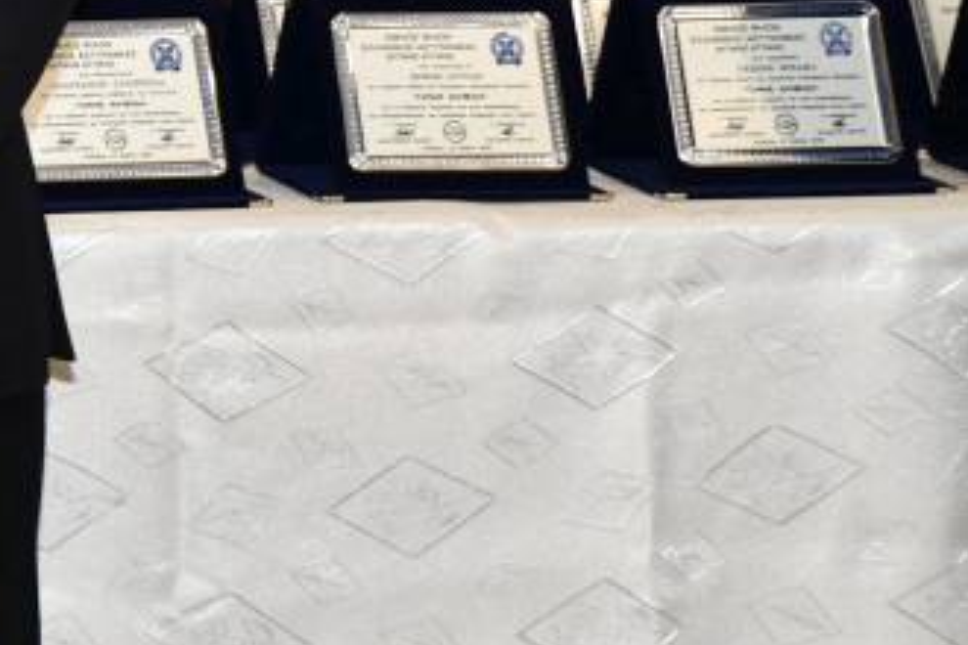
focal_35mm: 209
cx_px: -1229
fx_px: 5619
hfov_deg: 9.0
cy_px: -528
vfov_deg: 6.4
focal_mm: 46
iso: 1600
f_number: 5
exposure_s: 1/200
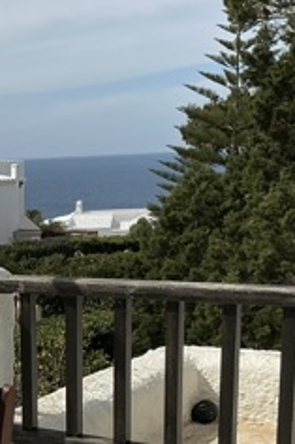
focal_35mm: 79
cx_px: -130
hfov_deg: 16.0
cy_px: 416
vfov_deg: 24.8
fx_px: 972
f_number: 1.8
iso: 25
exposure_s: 1/4065
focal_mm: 3
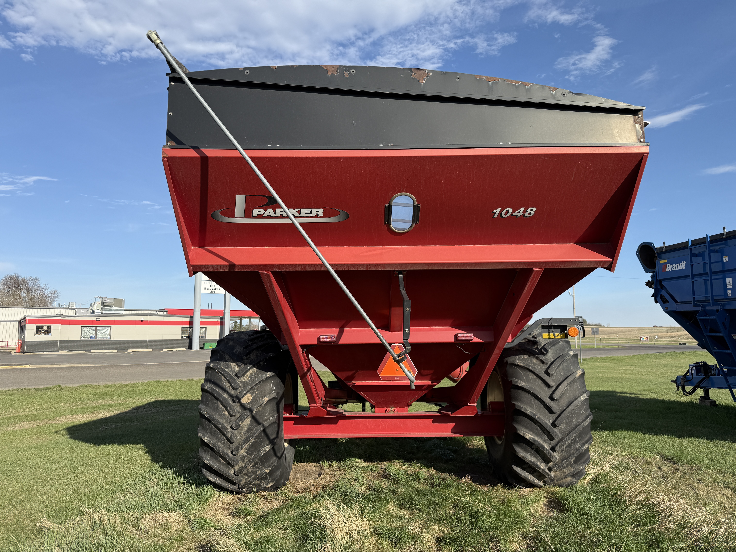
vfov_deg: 56.8
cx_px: 368
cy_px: 276
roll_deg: +1.6
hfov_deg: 71.6
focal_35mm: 24
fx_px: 510
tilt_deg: +8.6
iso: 80
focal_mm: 6.76
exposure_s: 1/3021
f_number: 1.78
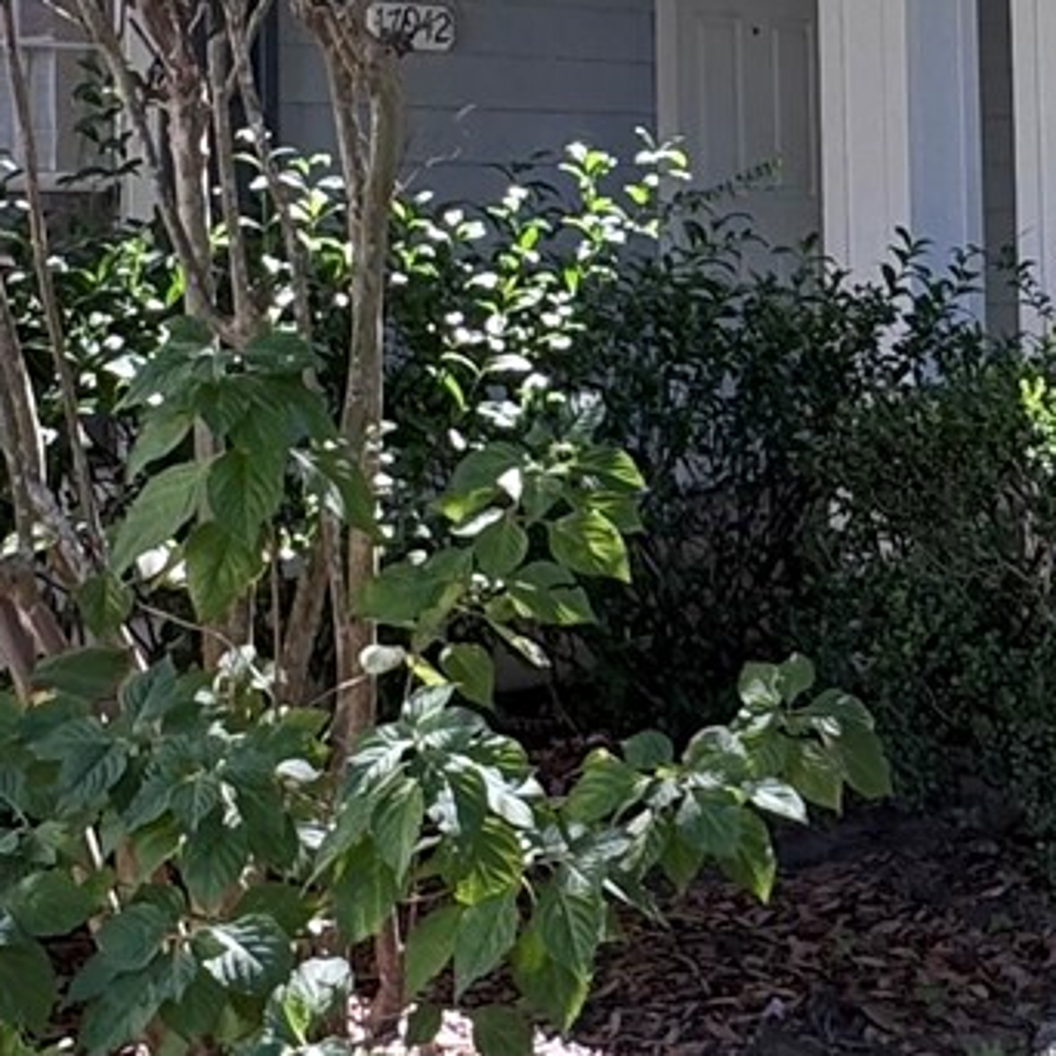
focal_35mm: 74
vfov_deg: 22.9
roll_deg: +0.7
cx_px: 1000
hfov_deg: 22.6
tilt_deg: +1.0
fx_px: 2554
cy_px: 142
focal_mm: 2.22
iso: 40
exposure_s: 1/177
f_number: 2.2
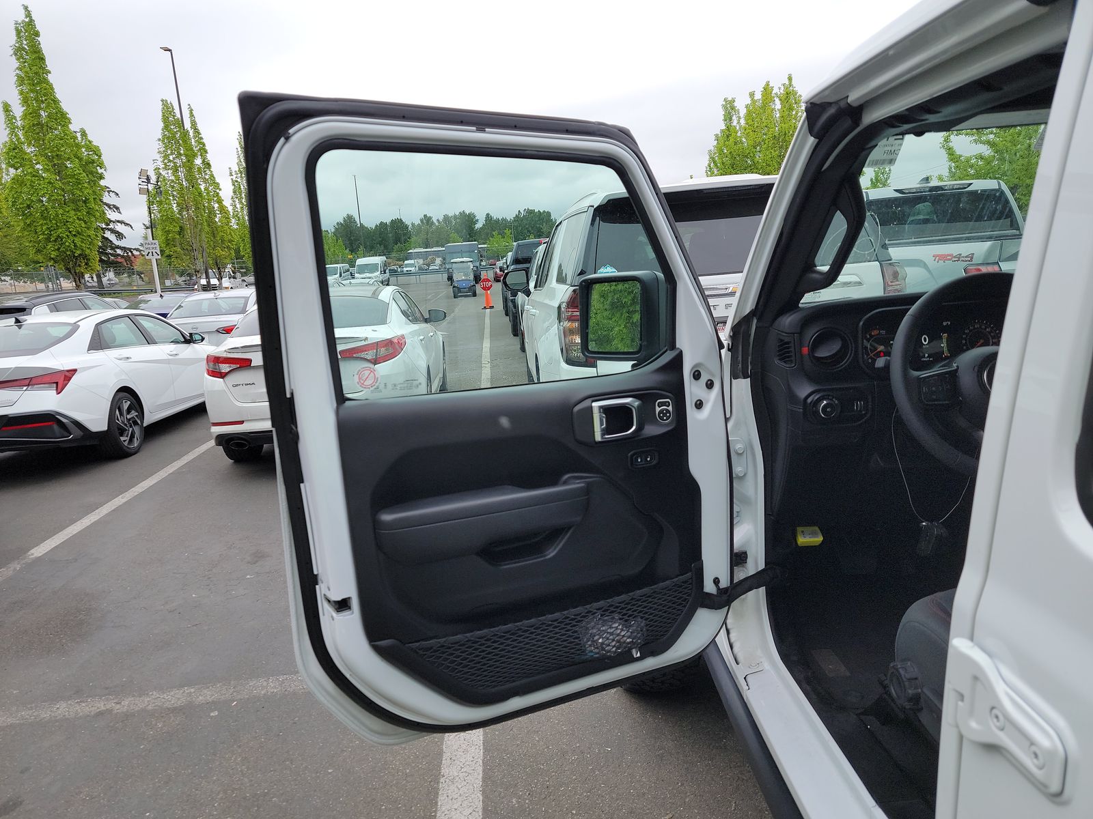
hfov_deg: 71.6
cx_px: 546
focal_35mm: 24
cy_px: 410
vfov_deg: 56.8
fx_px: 758
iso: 50
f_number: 1.8
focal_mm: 6.7
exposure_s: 1/256
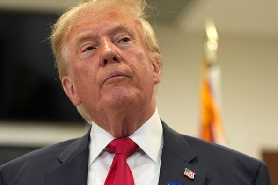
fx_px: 965
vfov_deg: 11.0
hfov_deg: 16.4
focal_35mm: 125
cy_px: 99
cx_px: 135
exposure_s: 1/400
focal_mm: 106
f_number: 2.8
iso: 1600
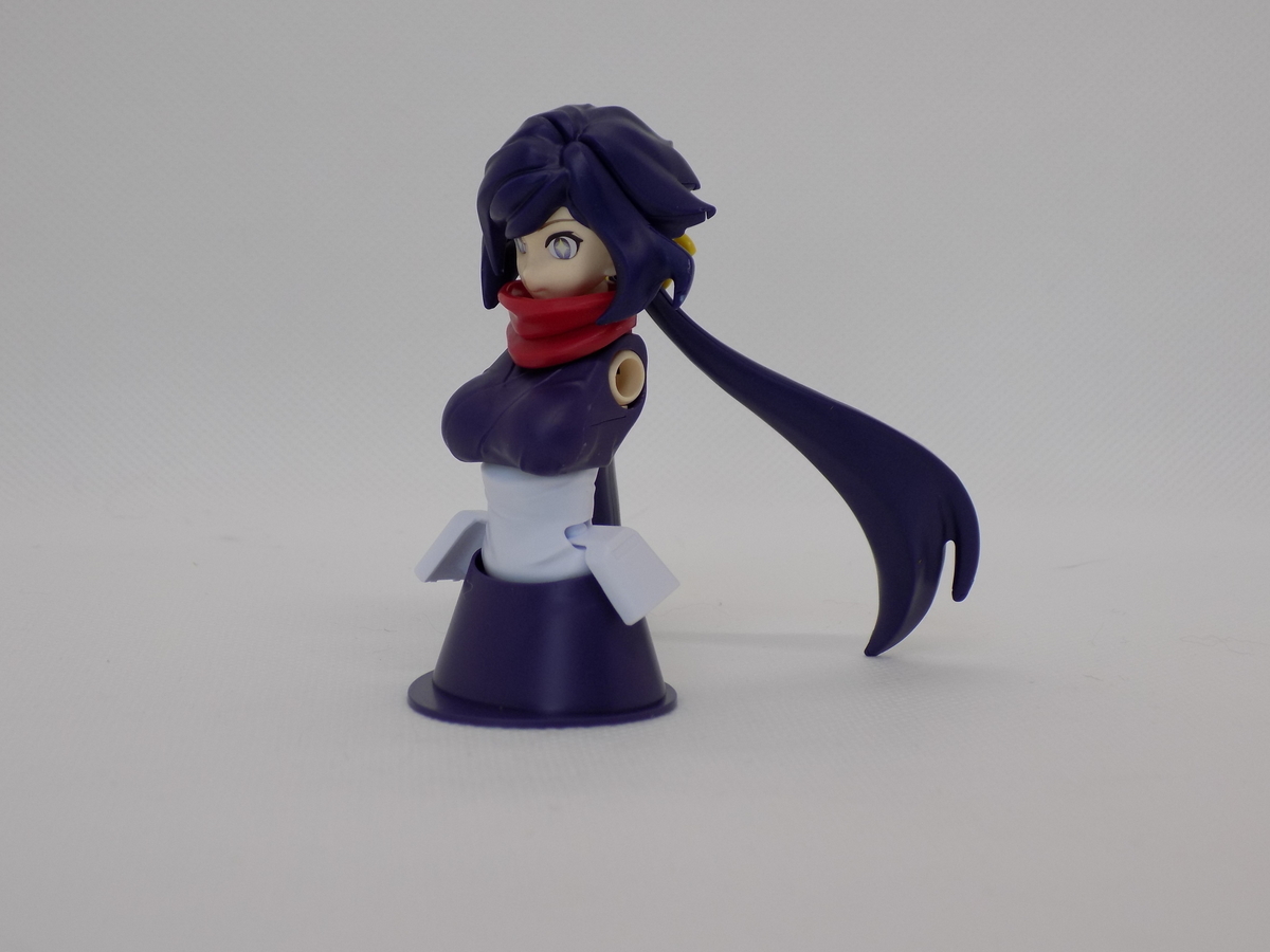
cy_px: 476
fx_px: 2385
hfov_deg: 29.8
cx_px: 635
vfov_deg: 22.6
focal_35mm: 65
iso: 80
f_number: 4.1
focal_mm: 11.5
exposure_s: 1/40
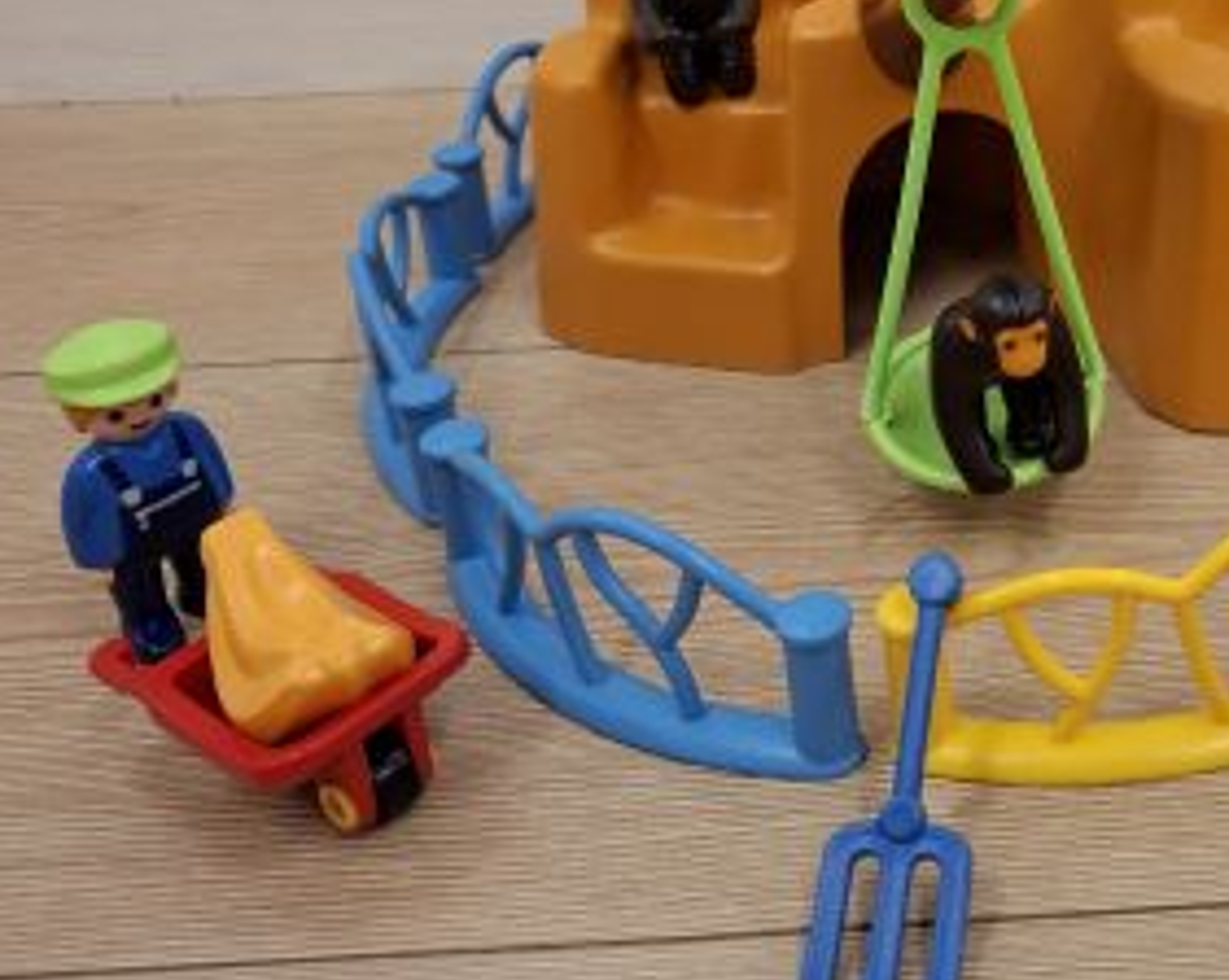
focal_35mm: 48
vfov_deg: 30.2
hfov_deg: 36.5
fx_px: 1744
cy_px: 118
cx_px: 1093
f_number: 1.8
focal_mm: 5.54
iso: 250
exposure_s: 1/100
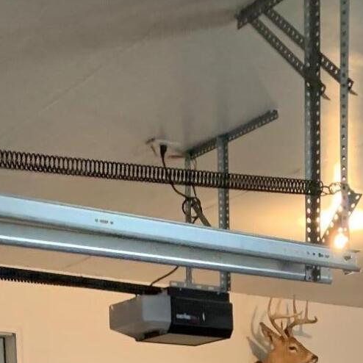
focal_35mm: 93
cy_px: 622
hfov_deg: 18.5
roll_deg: +1.9
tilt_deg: -7.8
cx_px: 292
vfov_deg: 16.2
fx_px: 1103
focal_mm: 4.25
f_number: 1.8
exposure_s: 1/40
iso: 400
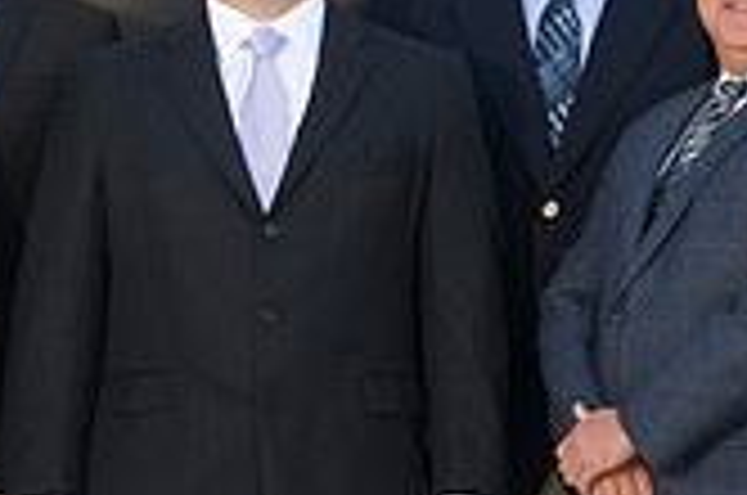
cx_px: 374
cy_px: 284
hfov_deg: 10.5
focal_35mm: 196
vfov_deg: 7.0
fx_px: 4059
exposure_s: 1/160
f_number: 5
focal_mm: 56
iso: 200
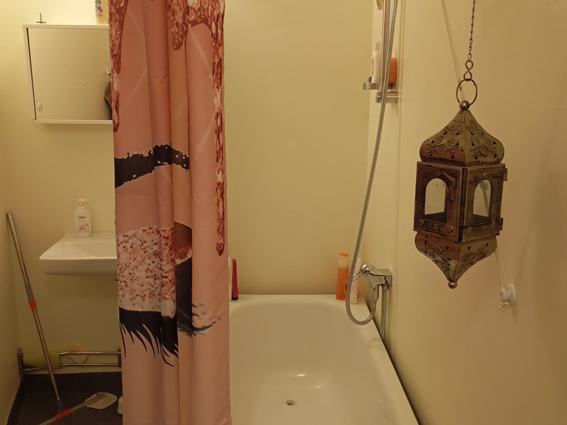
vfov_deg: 37.7
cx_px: 284
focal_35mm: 38
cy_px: 238
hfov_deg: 49.0
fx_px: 622
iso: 1399
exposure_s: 1/33.3
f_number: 1.8
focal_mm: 4.27
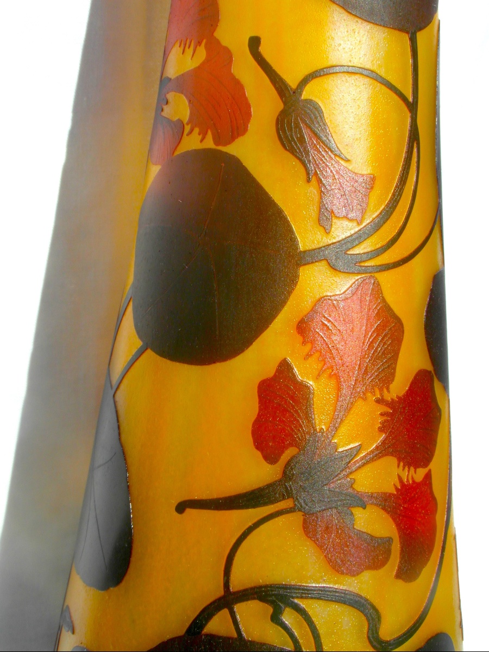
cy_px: 326
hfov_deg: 27.5
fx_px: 998
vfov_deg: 36.2
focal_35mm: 53
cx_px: 244
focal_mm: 8.7
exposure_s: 1/250
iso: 80
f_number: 7.6
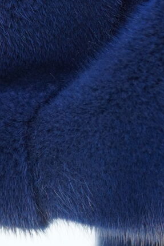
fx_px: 6793
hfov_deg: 1.4
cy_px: -90
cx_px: 332
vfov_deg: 2.1
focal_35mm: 995
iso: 250
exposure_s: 1/250
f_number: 2.8
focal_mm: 167
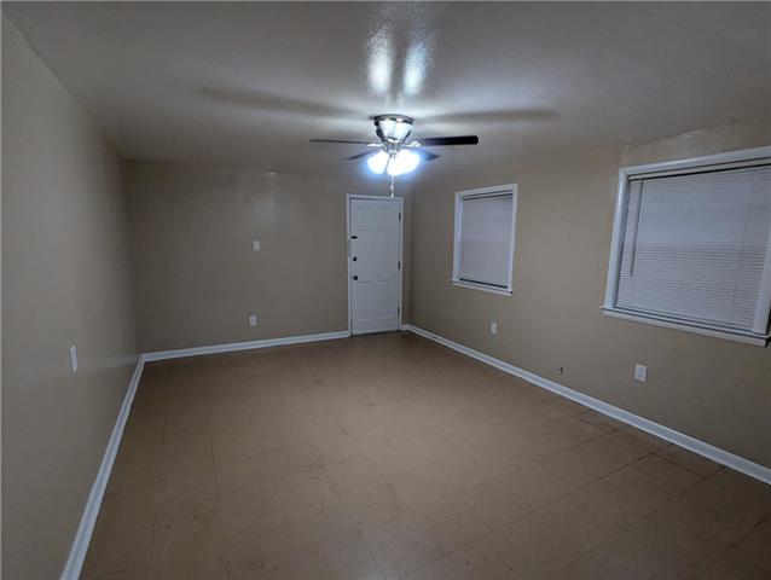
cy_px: 290
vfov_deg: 78.2
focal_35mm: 16
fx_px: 357
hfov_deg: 94.4
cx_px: 386
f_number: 2.2
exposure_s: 1/120
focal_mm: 2.35
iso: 274
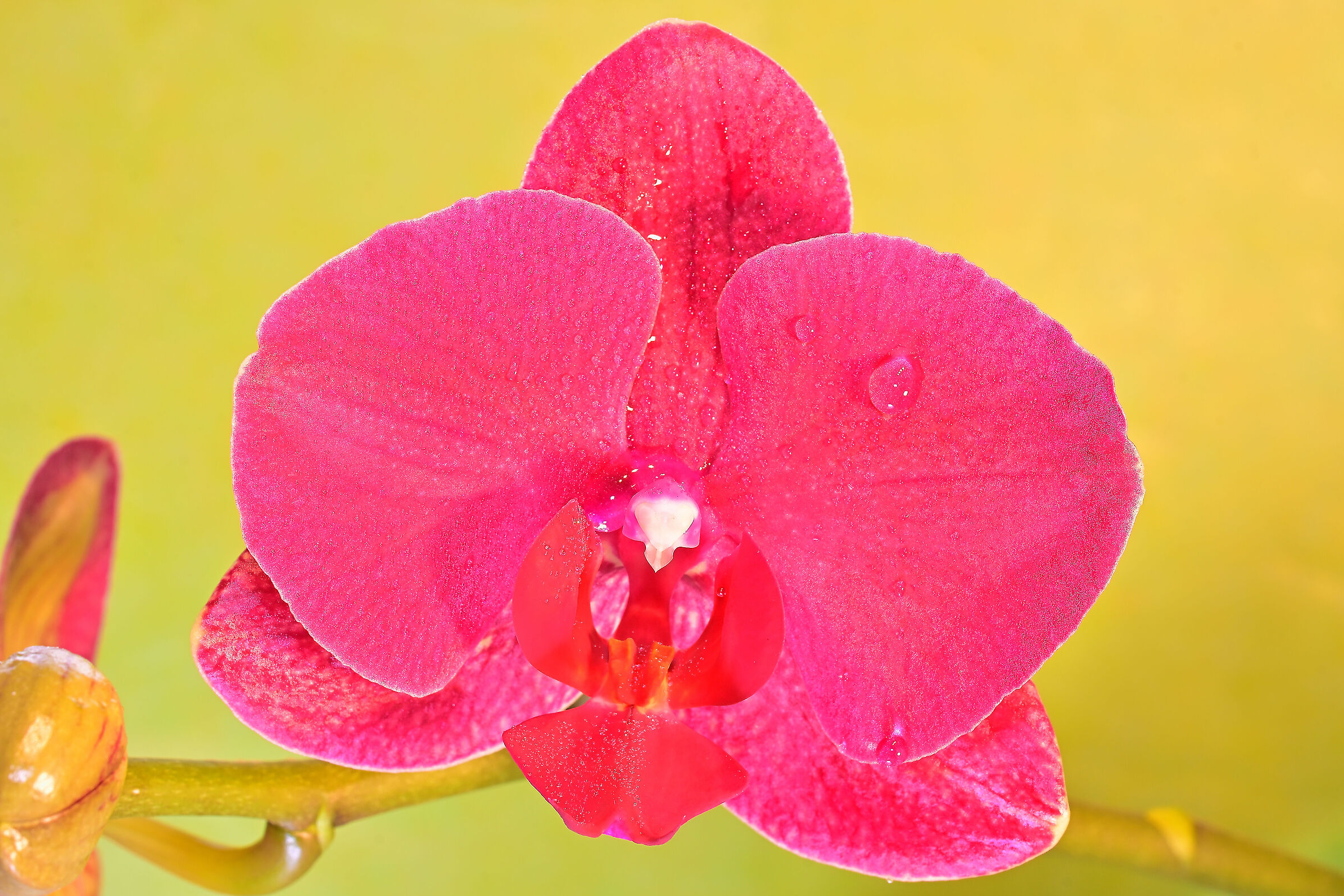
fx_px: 4013
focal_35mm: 108
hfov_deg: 19.0
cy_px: 448
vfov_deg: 12.7
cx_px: 667
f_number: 16
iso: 100
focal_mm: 71
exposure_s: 1/1.3
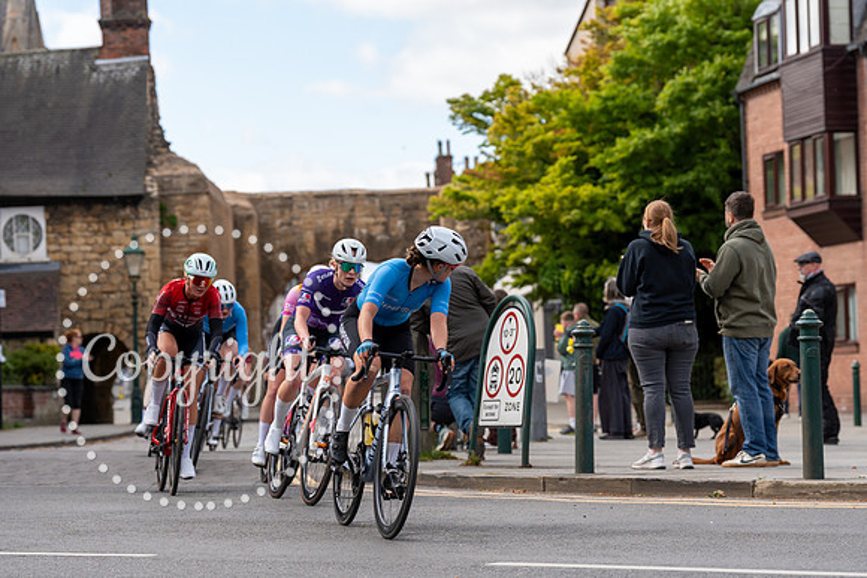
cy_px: 289
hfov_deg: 20.0
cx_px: 434
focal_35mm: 102
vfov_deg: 13.4
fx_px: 2457
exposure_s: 1/1000
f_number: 4
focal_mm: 102
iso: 250
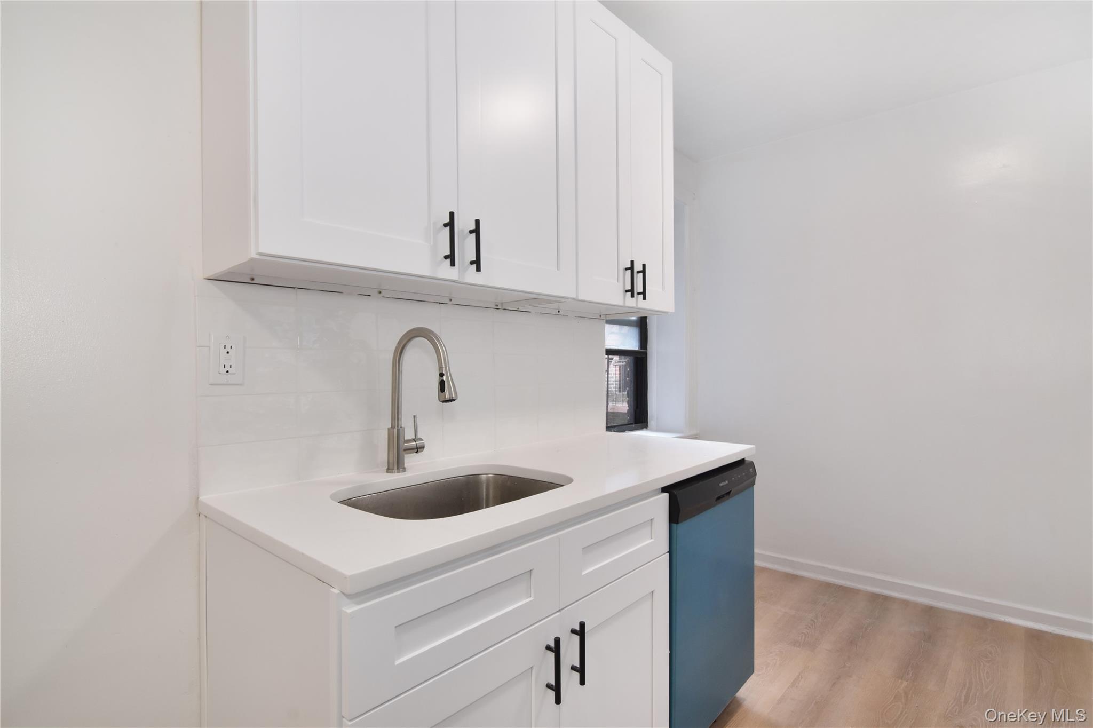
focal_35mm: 16
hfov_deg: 95.0
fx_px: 501
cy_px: 364
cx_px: 546
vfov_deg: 72.0
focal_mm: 11
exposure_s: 1/30
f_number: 11
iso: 640
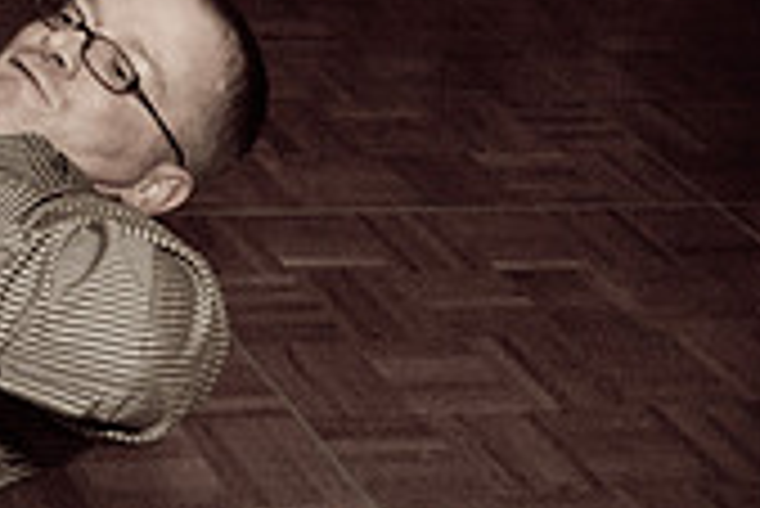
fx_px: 2176
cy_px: 45
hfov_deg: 17.3
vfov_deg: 13.2
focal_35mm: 103
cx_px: -463
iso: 640
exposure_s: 1/60
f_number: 2.8
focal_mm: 20
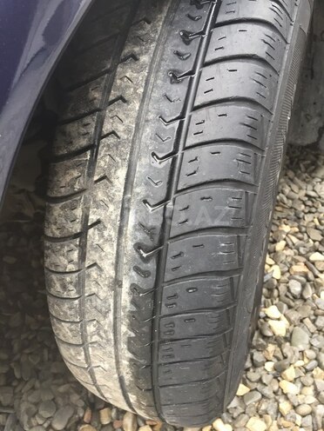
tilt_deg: -38.8
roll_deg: +3.4
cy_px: 216
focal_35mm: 29
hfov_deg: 48.2
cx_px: 162
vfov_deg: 61.7
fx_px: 362
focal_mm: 4.15
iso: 80
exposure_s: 1/33
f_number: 2.2
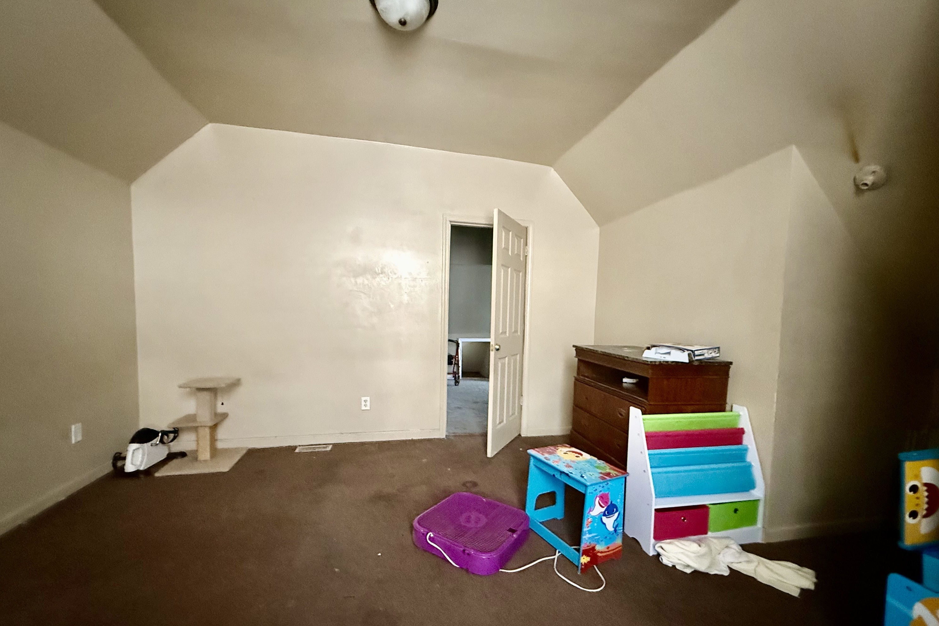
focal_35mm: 15
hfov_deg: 100.4
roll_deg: -1.7
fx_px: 391
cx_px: 474
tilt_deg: -2.4
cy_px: 339
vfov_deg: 77.2
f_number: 2.2
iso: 1250
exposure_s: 1/40
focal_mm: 2.22
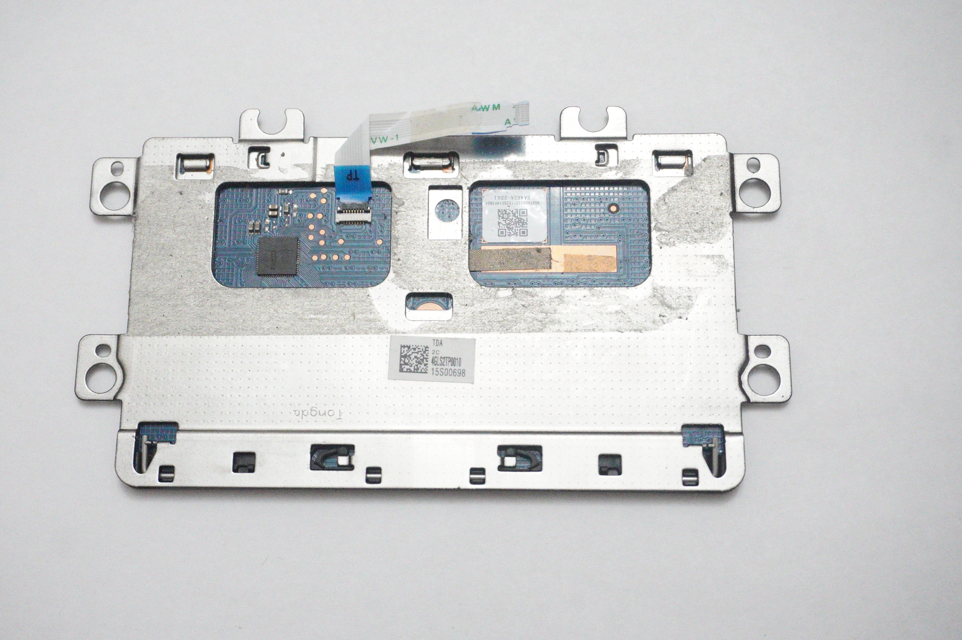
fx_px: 1255
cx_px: 434
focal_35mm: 47
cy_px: 330
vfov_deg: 28.6
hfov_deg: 41.9
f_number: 5.6
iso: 12800
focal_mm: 28
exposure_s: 1/200
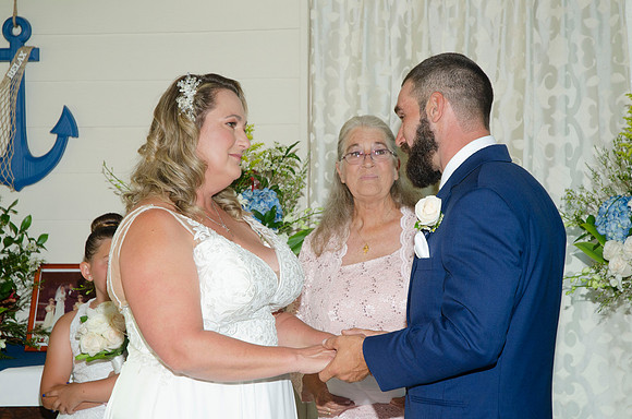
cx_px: 316
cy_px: 210
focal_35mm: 84
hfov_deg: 24.2
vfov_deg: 16.2
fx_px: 1471
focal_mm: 56
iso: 400
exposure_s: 1/125
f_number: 5.6
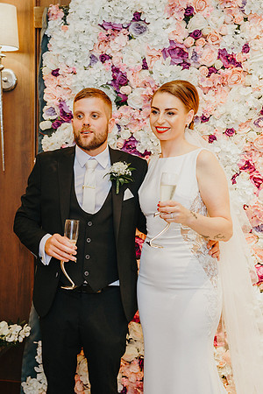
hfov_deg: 25.2
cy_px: 198
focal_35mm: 53
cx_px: 80
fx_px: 585
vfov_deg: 37.3
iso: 640
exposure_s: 1/200
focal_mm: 35
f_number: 2.2
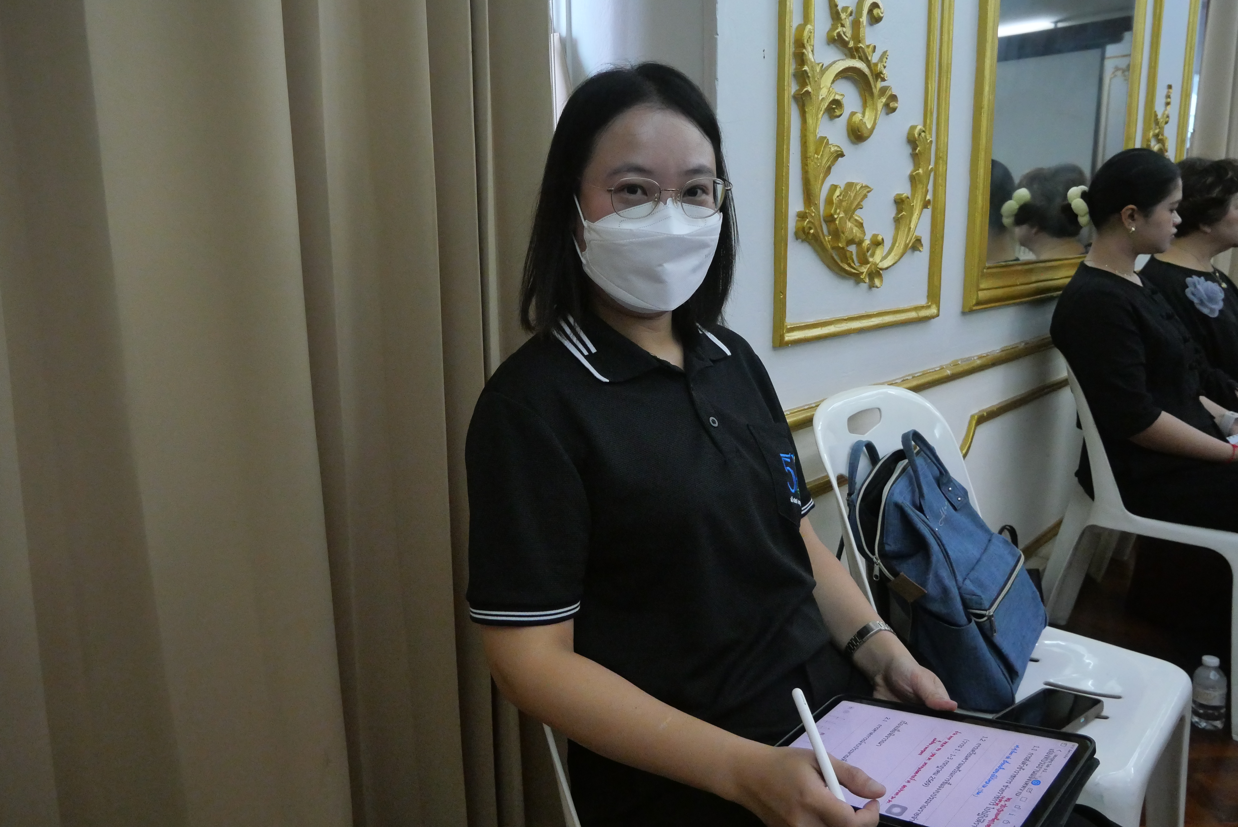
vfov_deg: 53.2
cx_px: 619
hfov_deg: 73.7
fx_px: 826
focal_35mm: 24
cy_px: 414
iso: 3200
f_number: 4
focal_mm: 12
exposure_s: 1/125
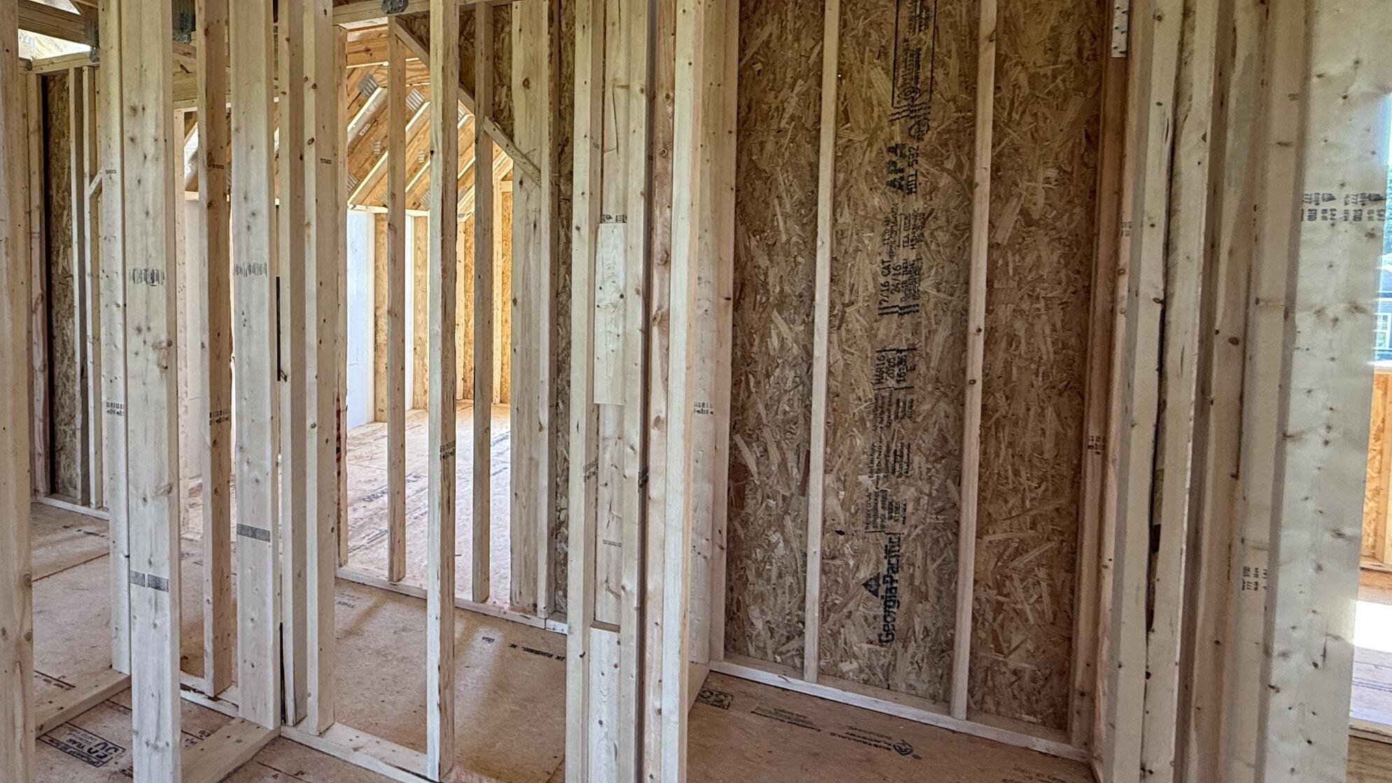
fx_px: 849
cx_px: 440
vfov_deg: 49.1
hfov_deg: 75.7
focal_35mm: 23
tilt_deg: -2.1
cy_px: 295
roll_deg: -0.6
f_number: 2.2
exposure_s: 1/99
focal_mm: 2.22
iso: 125
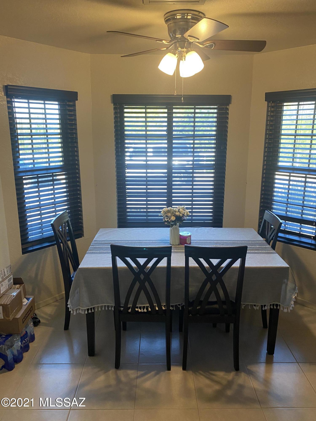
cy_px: 210
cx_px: 158
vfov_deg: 67.3
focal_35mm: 26
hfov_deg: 53.1
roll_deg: +0.1
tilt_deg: -12.0
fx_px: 316
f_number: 1.8
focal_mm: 4.25
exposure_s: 1/60
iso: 80
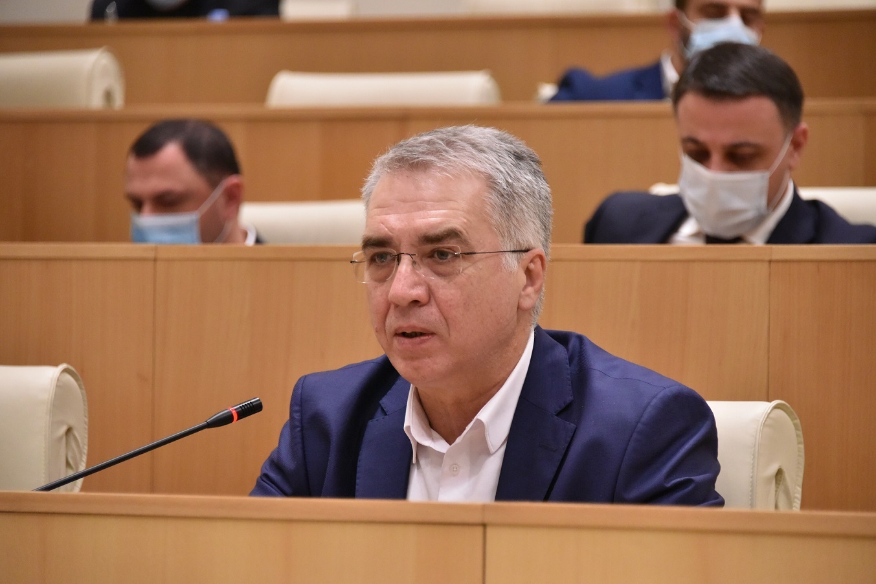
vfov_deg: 6.9
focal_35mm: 200
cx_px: 438
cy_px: 292
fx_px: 4866
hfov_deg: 10.3
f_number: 5.6
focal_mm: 200
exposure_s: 1/160
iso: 6400
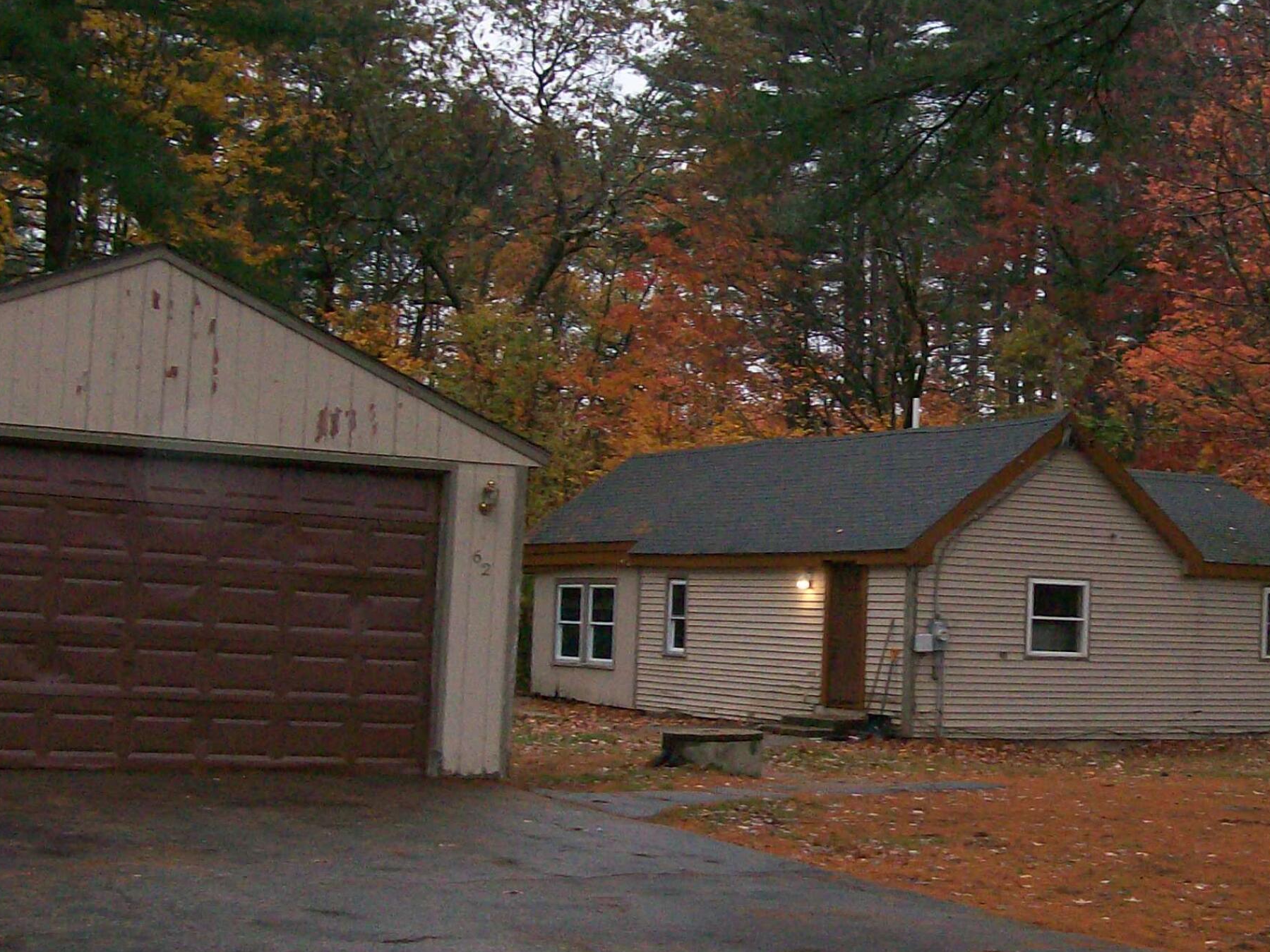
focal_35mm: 60
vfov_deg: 24.4
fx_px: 2201
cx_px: 769
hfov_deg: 32.1
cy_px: 448
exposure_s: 1/64
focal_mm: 6
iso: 140
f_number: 2.7
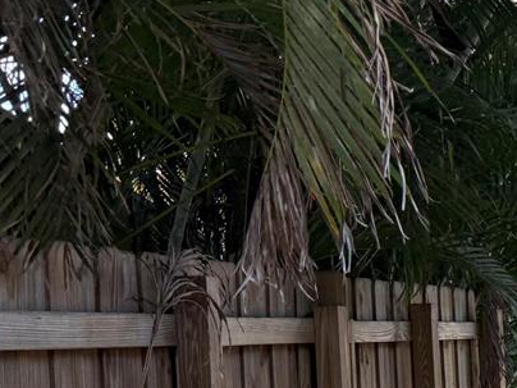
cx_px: 971
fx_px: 1419
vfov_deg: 15.1
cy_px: 435
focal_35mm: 95
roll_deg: +0.6
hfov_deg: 16.6
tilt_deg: -3.2
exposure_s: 1/1018
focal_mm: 6.76
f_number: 1.78
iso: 100
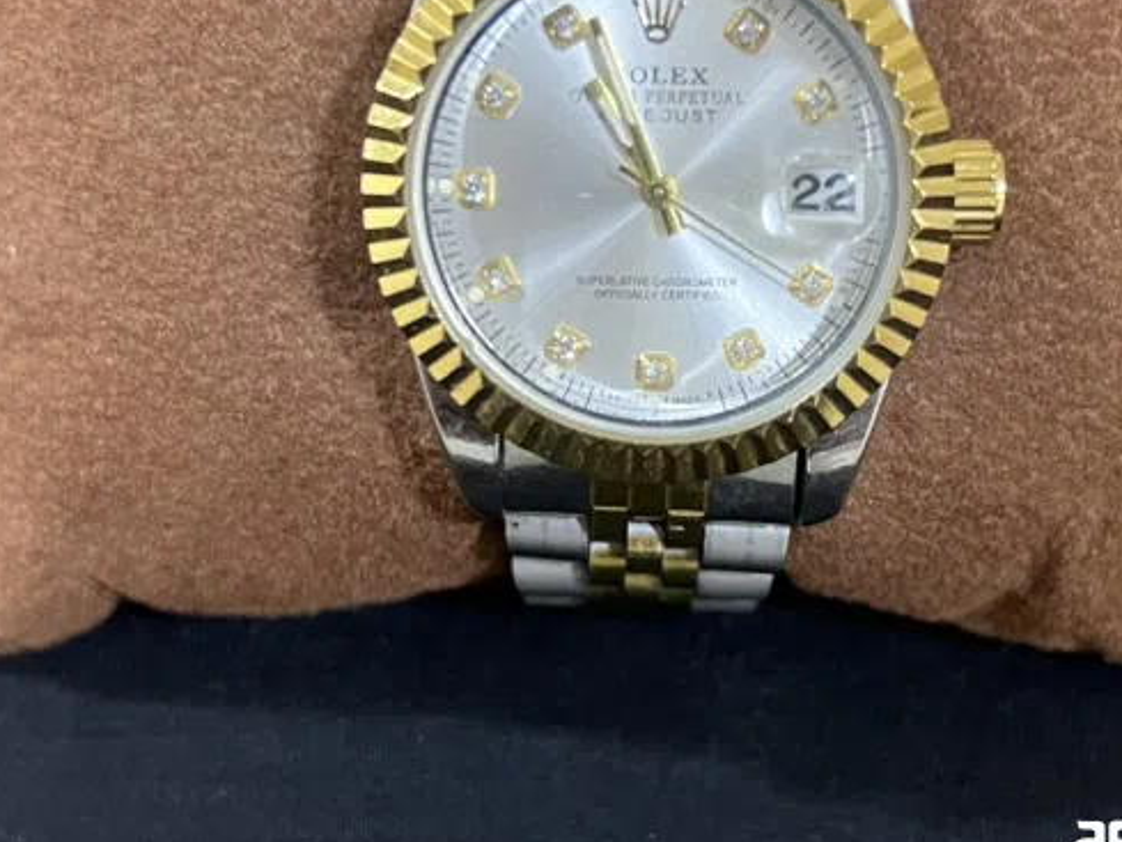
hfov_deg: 53.2
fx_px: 1102
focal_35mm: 34
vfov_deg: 41.7
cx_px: 723
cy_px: 468
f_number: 1.5
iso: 500
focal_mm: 5.7
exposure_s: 1/56
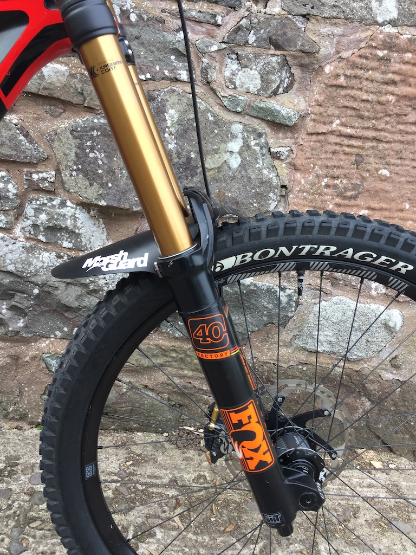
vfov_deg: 61.7
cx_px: 208
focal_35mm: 29
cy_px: 278
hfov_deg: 48.2
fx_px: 465
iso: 32
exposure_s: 1/100
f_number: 2.2
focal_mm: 4.15
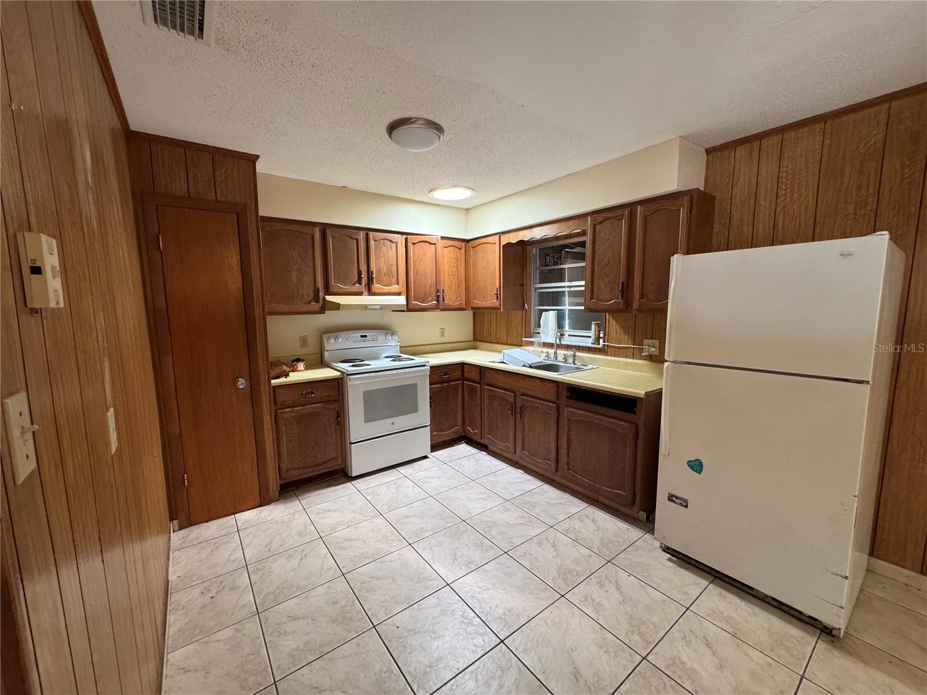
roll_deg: +0.4
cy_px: 348
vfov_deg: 85.7
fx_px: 375
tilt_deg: -6.9
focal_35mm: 14
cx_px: 464
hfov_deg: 102.1
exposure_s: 1/84
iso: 320
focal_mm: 2.22
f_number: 2.2
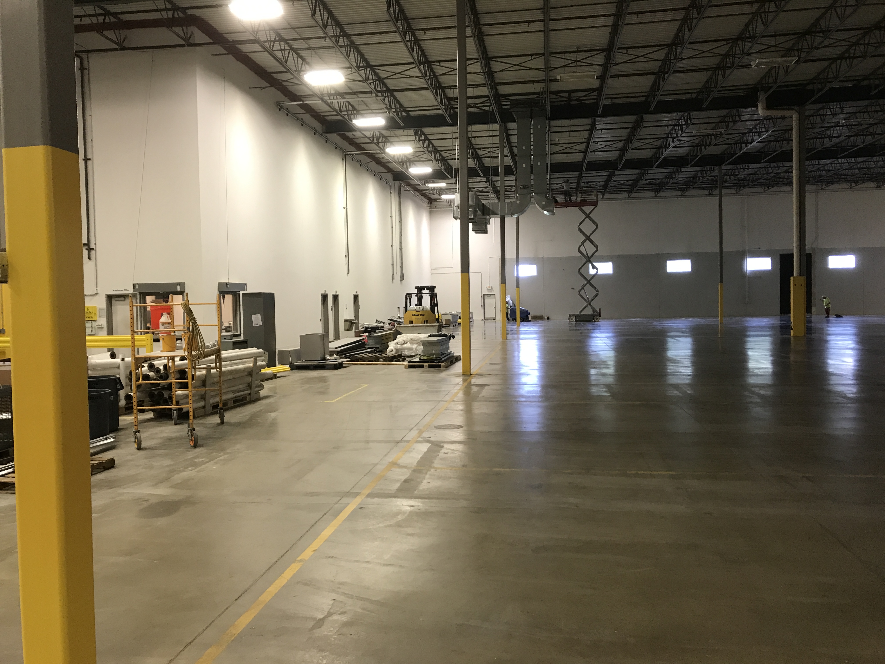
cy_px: 332
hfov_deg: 63.4
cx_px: 442
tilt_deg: -2.3
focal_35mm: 28
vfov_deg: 49.7
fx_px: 716
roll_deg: +2.2
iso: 40
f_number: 1.8
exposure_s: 1/17
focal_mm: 3.99
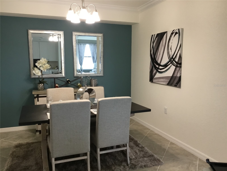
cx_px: 114
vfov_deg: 45.4
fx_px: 203
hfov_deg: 58.4
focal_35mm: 31
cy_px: 86
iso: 80
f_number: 2.4
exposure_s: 1/30
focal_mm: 3.3
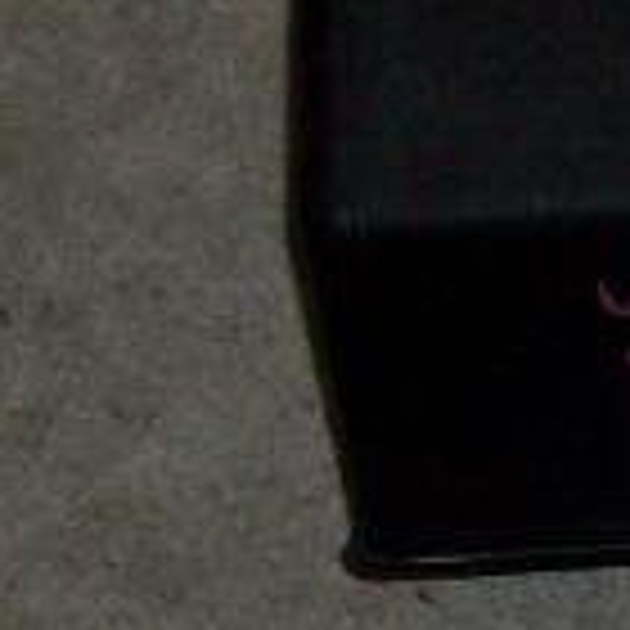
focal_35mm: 172
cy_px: 508
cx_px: 1678
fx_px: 3542
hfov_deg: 8.9
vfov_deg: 10.1
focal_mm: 5.7
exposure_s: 1/60
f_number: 2.8
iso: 160
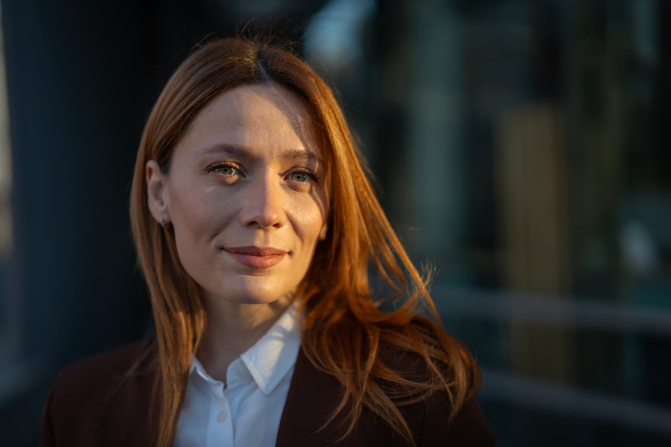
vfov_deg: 27.0
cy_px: 224
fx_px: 932
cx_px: 336
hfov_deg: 39.6
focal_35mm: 50
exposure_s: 1/1600
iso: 250
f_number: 1.4
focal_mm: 50
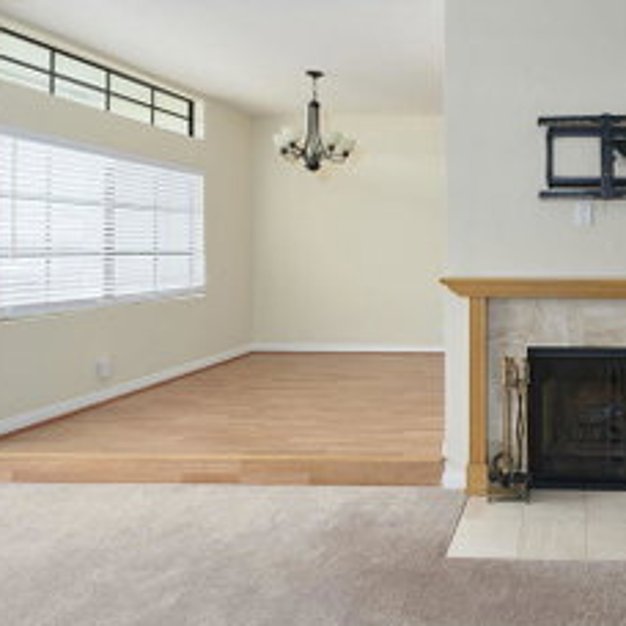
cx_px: 556
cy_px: 240
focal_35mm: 25
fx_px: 511
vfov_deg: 62.2
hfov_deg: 55.2
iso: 400
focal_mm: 14
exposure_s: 1/8
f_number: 7.1
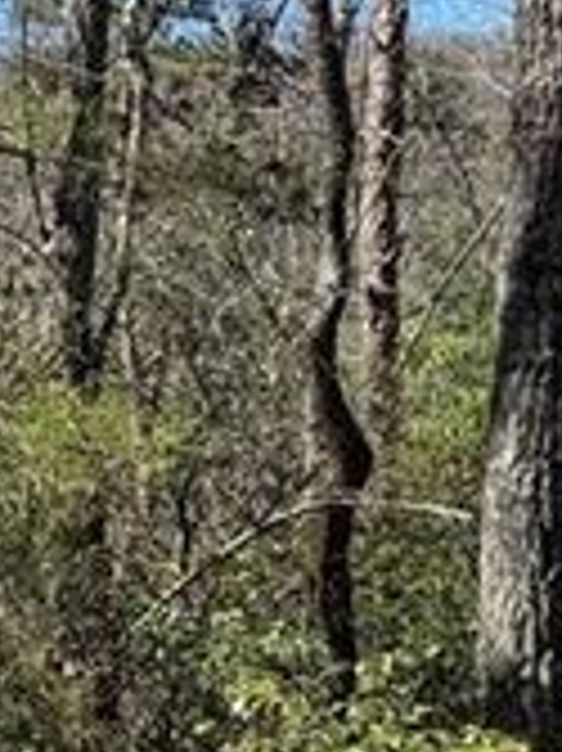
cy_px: 660
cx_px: -409
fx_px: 2081
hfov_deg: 13.9
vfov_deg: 20.1
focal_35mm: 96
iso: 80
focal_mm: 6.76
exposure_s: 1/1721
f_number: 1.78
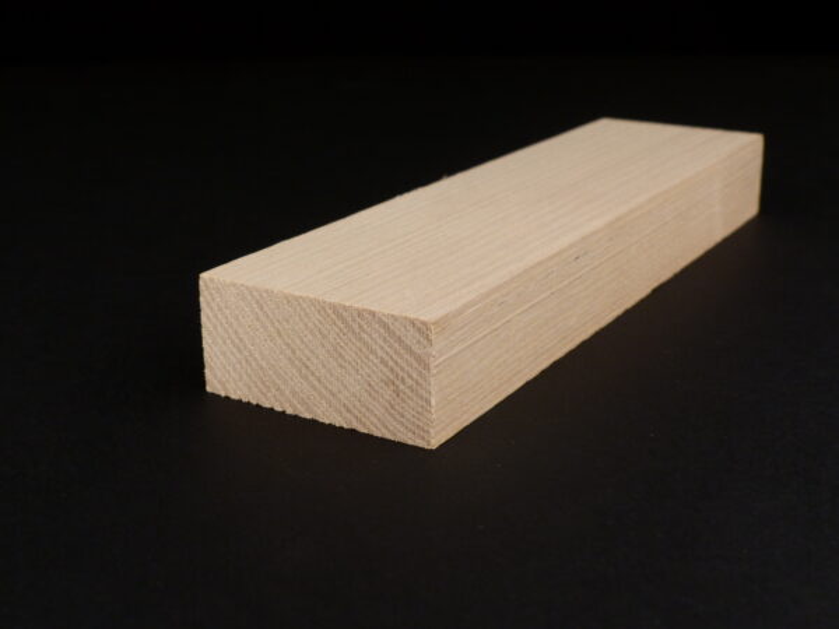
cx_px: 420
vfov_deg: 29.1
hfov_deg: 38.2
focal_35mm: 50
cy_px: 314
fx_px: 1212
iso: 200
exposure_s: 1/40
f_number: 3.5
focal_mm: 9.1
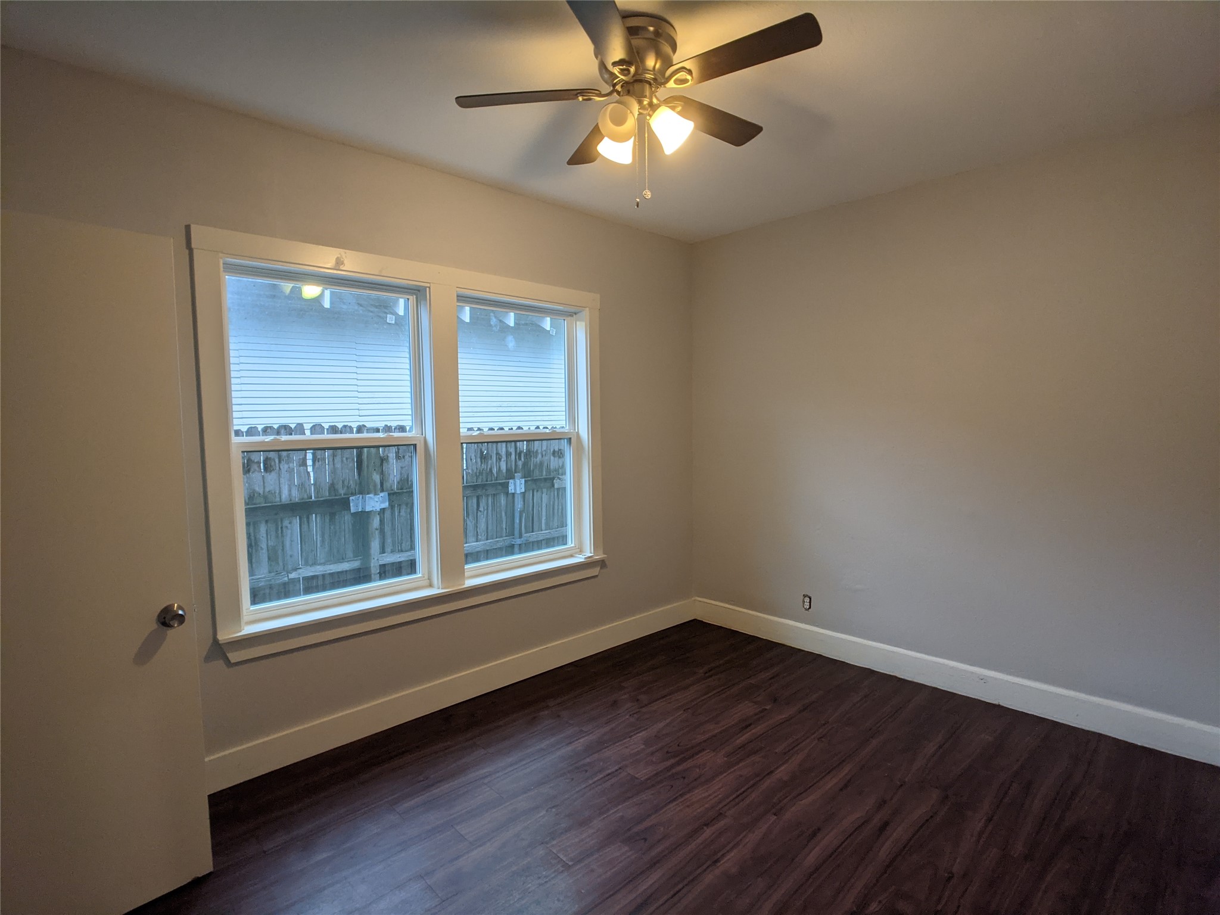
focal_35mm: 27
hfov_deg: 65.3
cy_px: 458
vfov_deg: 51.4
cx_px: 610
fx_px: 952
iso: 100
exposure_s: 1/120
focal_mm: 4.38
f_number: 1.73
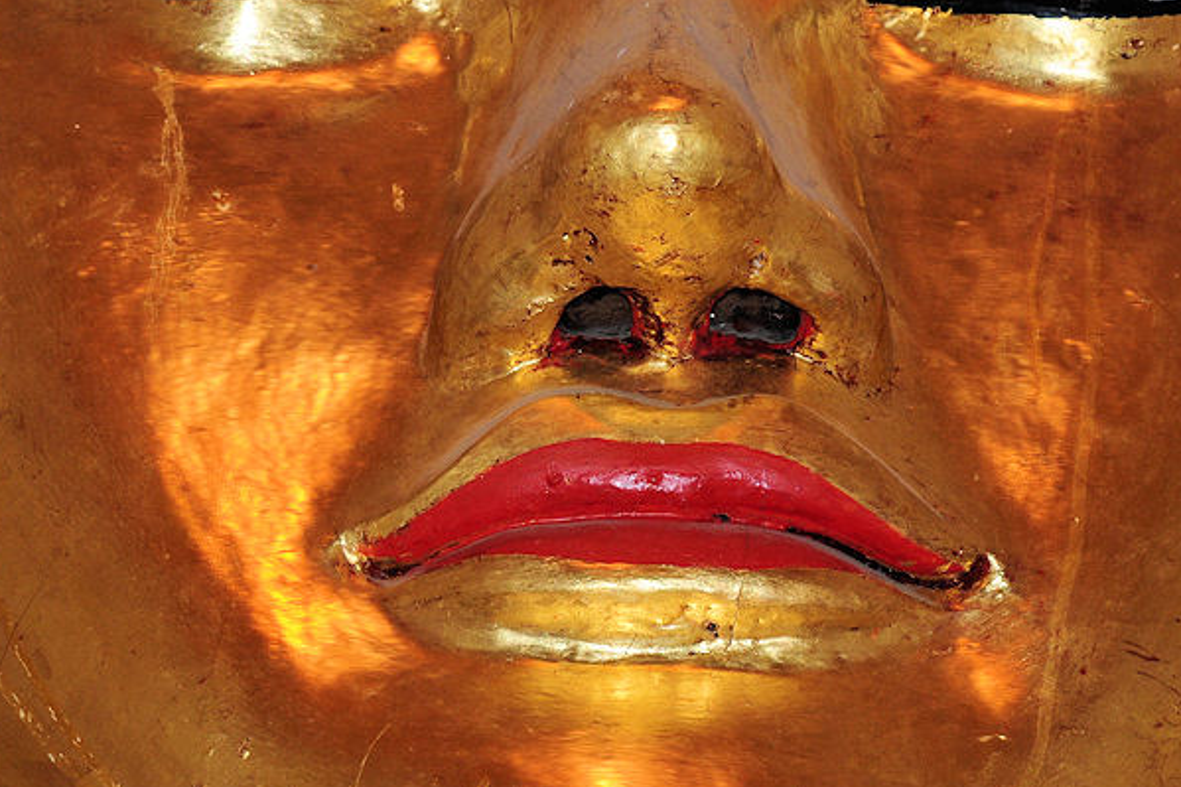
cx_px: 680
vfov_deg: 2.0
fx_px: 22694
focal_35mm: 692
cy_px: 162
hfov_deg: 3.0
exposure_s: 1/60
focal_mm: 270
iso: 320
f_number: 9
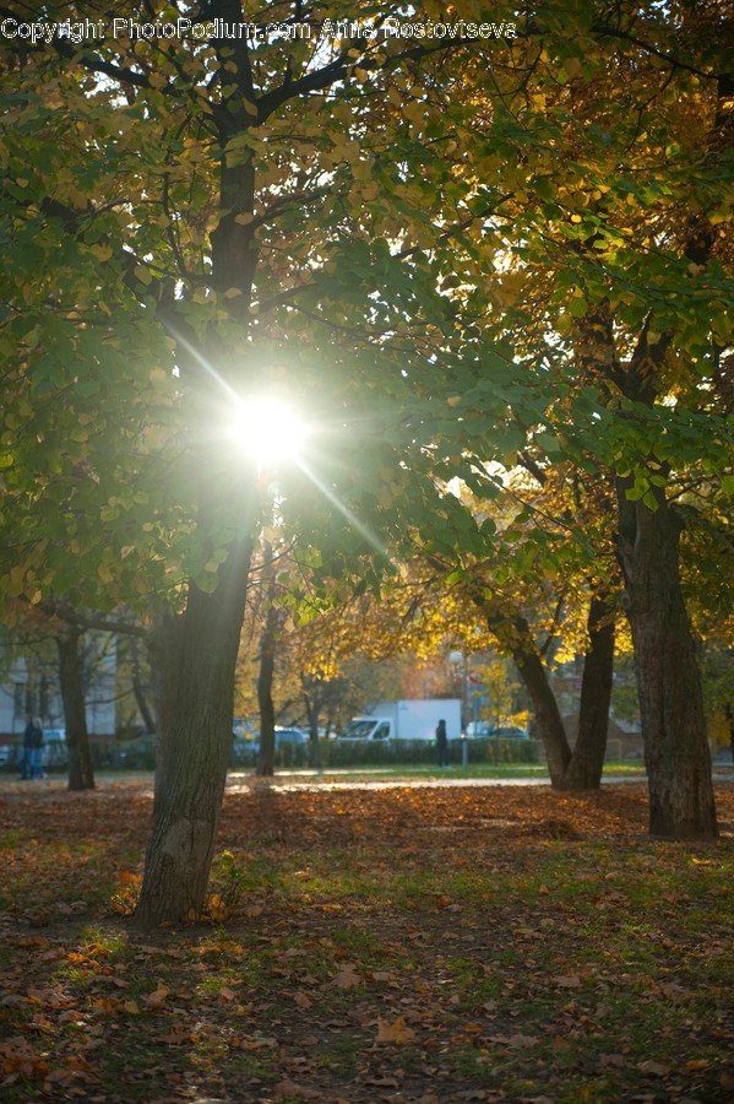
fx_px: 1837
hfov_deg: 22.6
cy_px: 552
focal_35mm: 60
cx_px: 367
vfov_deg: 33.4
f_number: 3.2
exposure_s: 1/1250
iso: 400
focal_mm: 60
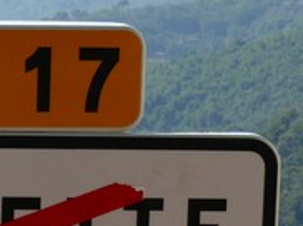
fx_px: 2963
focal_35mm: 339
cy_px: 180
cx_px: -230
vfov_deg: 4.4
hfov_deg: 5.8
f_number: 5.6
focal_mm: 18.7
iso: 100
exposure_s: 1/500
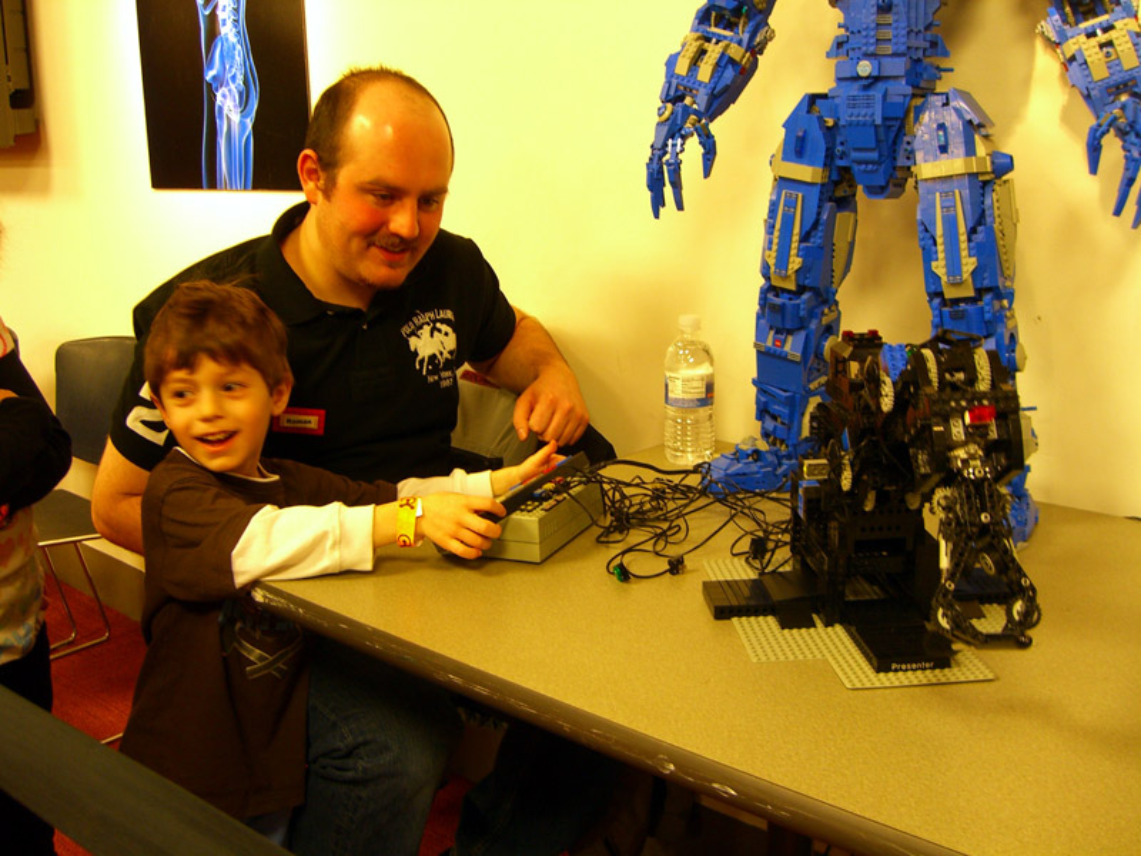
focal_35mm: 38
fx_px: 1253
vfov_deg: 37.7
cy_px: 428
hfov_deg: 49.0
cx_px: 570
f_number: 2.8
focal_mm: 7.9
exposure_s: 1/15
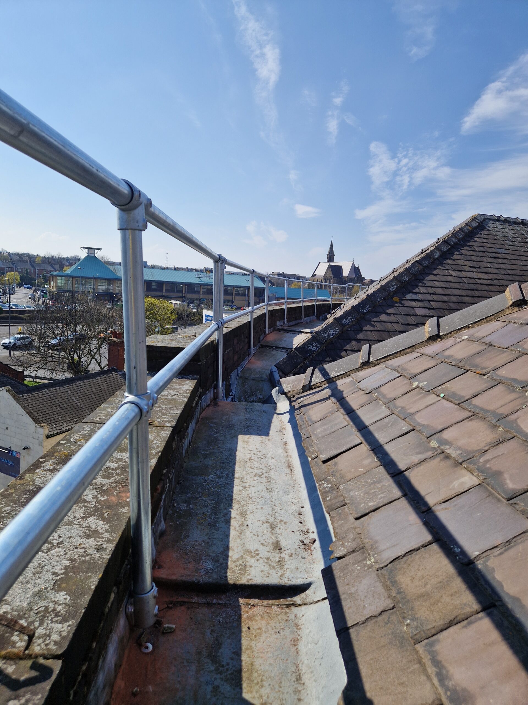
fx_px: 468
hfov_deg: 58.9
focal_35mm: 23
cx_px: 264
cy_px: 352
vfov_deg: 73.9
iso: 50
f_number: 1.8
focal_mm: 5.4
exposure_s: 1/2576
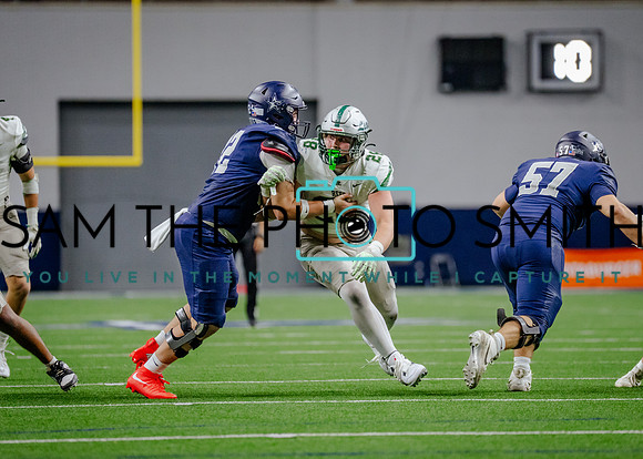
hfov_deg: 6.9
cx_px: 321
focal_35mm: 291
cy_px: 222
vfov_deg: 5.0
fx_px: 5305
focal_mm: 200
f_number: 2.8
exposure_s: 1/1250
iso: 3200
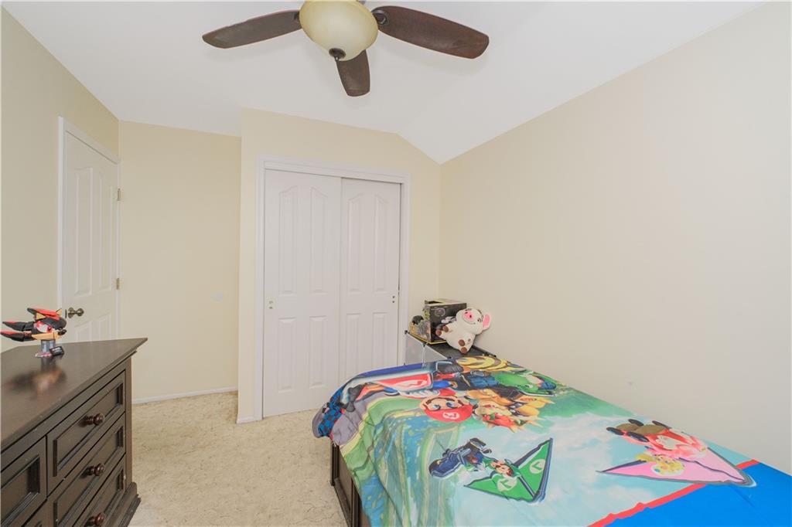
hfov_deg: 100.4
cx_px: 396
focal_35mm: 15
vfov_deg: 77.3
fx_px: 330
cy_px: 264
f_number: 8
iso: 500
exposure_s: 1/60
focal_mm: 10
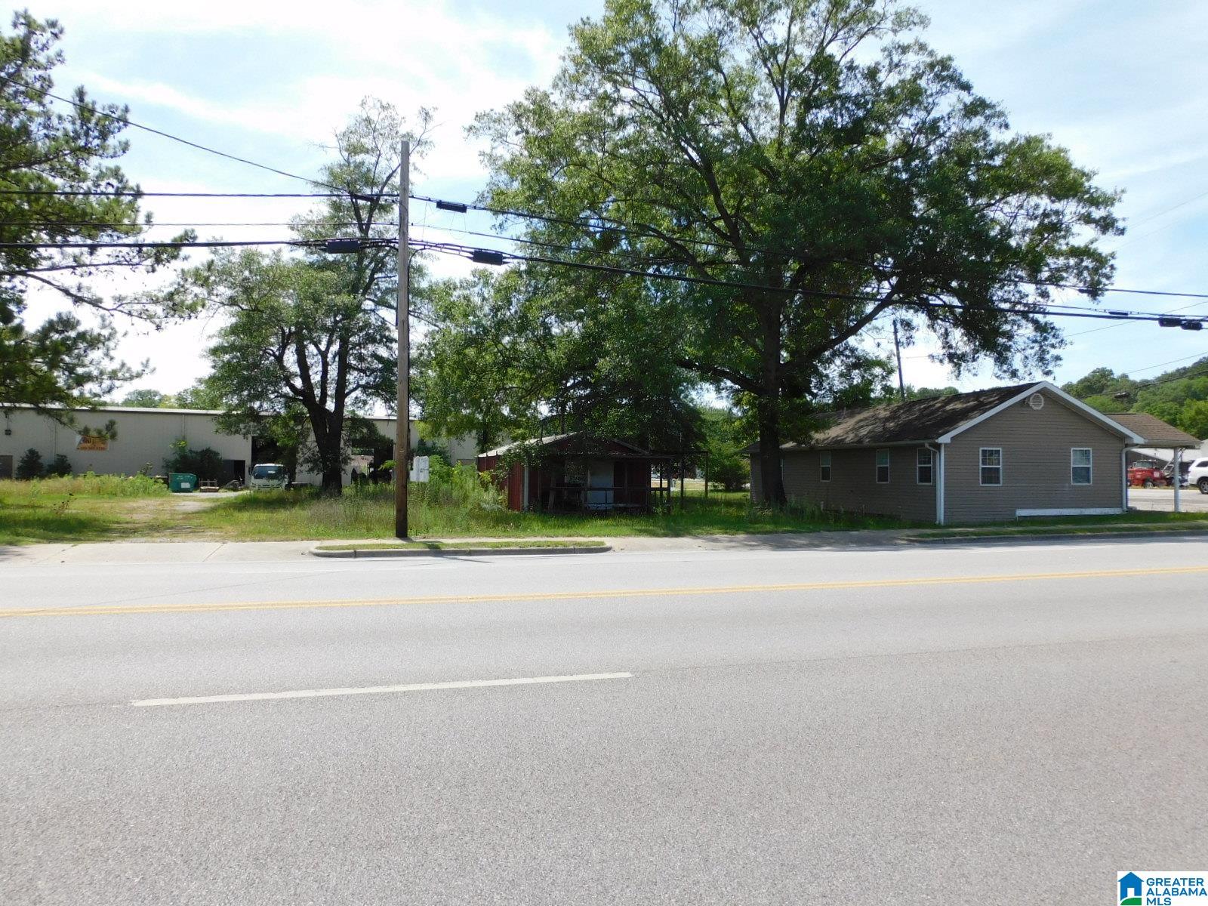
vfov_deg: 56.8
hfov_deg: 71.6
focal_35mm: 24
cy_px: 453
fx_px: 838
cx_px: 604
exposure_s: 1/1000
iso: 125
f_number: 3.3
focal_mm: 4.3
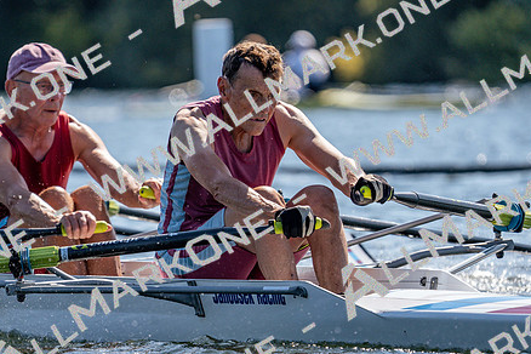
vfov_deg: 2.6
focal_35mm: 535
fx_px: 7891
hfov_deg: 3.9
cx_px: 238
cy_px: 205
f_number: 6.3
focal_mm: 404
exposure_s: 1/1600
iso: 250
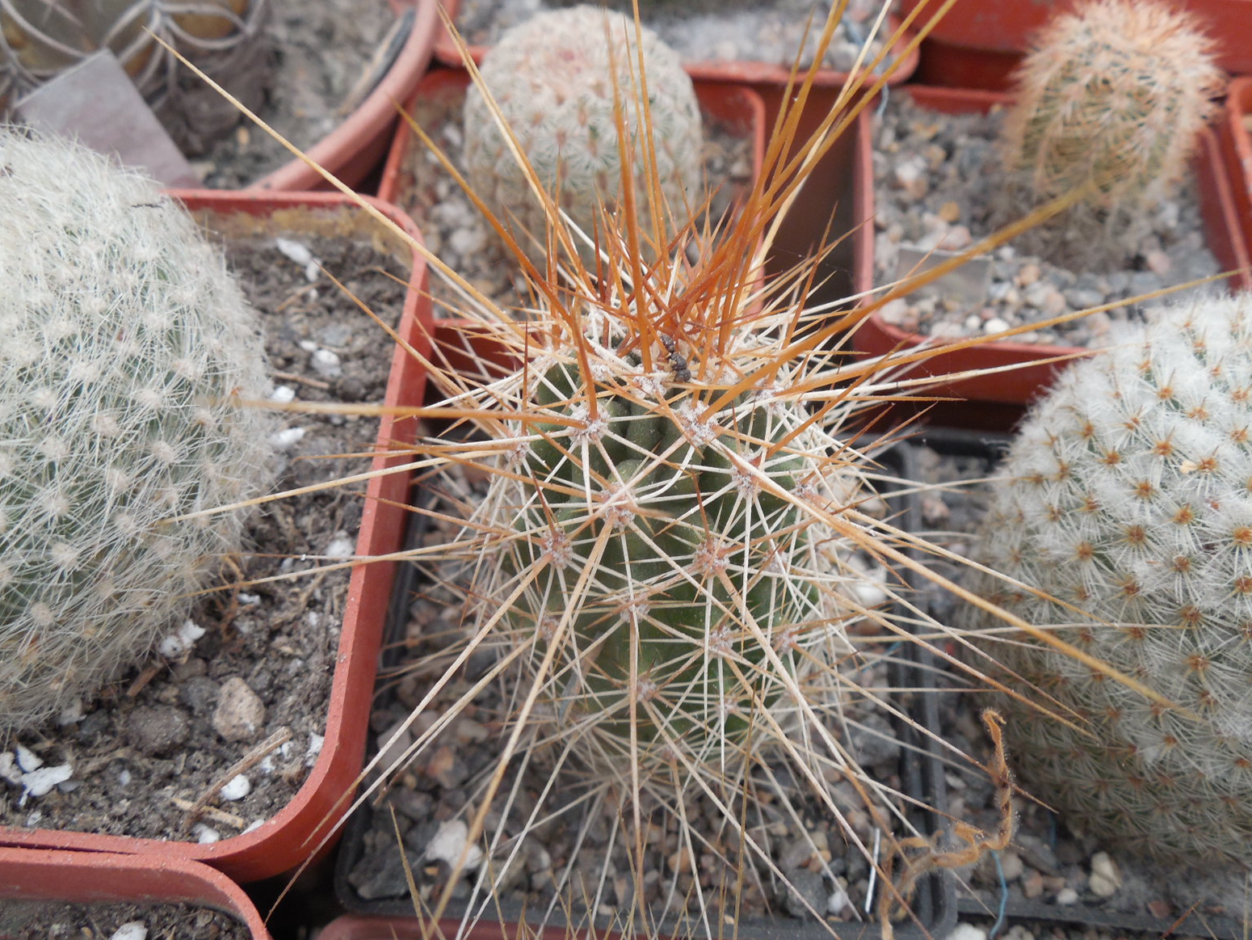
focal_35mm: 32
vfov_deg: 44.2
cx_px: 637
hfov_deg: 56.8
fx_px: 1158
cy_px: 467
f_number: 3.6
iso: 200
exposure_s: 1/30
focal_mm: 5.6
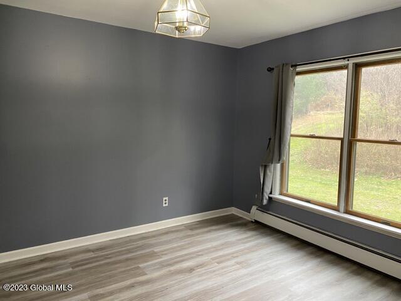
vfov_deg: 53.1
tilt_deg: -5.7
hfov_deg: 67.3
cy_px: 150
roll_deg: -1.4
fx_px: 301
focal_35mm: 26
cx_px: 200
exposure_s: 1/60
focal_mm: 4.25
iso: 200
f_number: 1.8
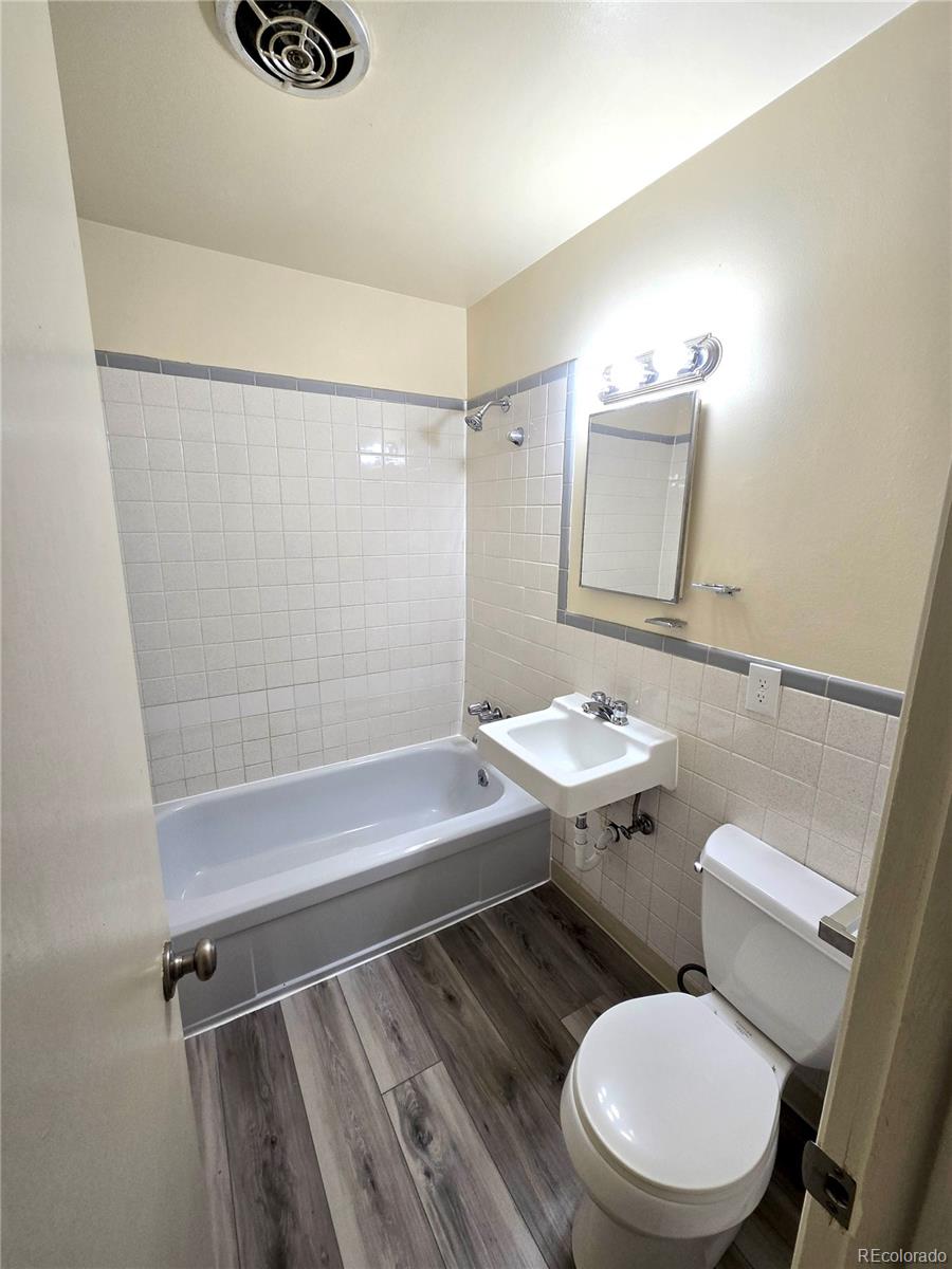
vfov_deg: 106.2
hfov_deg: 89.9
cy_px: 634
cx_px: 476
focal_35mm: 13
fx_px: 477
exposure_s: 1/60
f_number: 2.2
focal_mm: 2.2
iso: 64
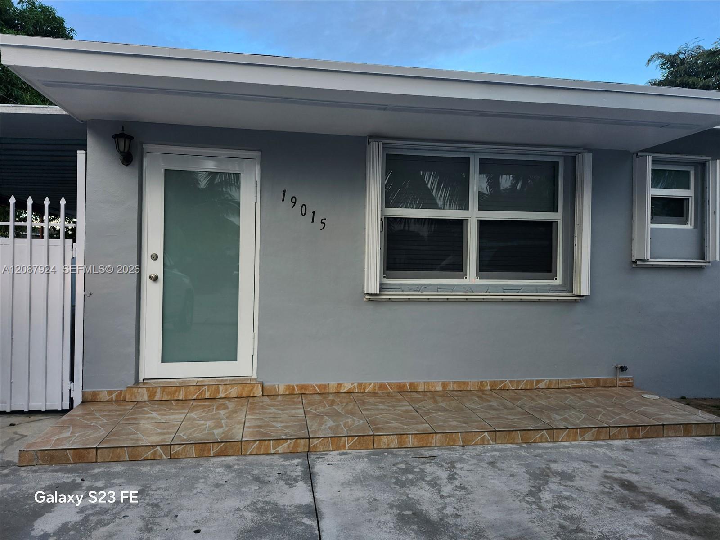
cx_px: 360
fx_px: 478
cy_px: 270
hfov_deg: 73.9
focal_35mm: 23
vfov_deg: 58.9
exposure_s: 1/180
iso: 64
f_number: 1.8
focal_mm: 5.54
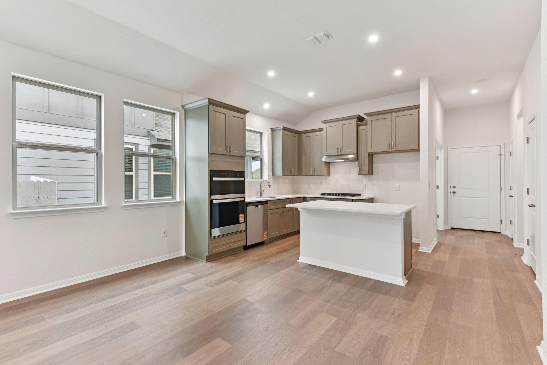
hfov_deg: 93.2
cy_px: 178
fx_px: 258
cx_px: 257
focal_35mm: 17
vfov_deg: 70.4
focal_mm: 16
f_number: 9
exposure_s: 1/30
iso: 400
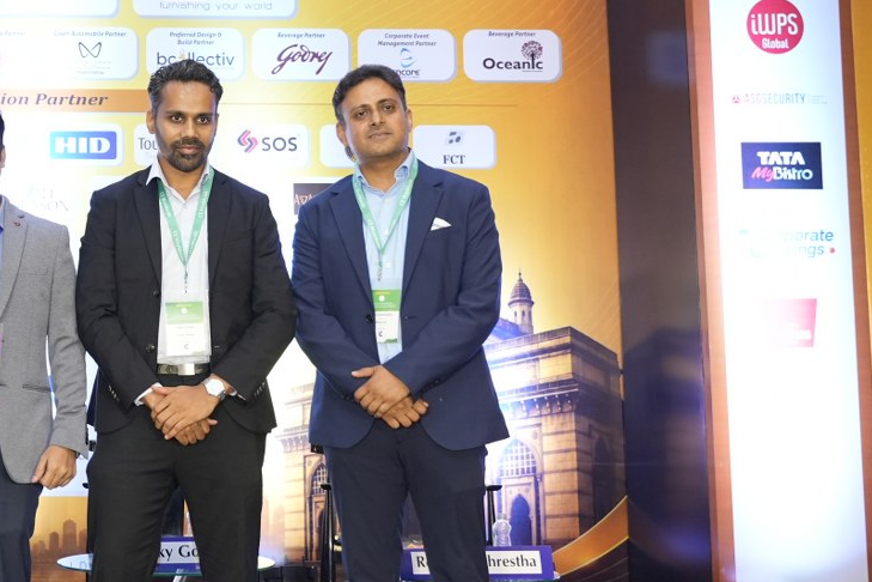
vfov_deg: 20.0
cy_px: 216
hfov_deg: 28.0
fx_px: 1647
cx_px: 7
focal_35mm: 68
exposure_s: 1/200
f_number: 3.2
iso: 1600
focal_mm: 31
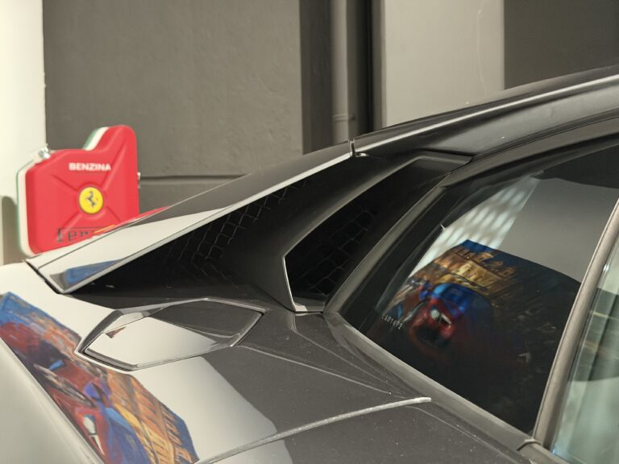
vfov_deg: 30.3
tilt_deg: -1.0
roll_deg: +0.0
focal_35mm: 48
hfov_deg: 39.7
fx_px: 858
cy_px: 232
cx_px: 310
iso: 640
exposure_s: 1/30
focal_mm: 6.76
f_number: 1.78
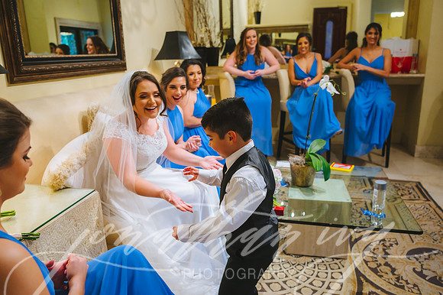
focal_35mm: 27
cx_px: 217
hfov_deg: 66.8
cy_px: 141
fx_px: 336
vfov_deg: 47.4
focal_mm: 24
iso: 1000
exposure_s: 1/250
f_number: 2.8
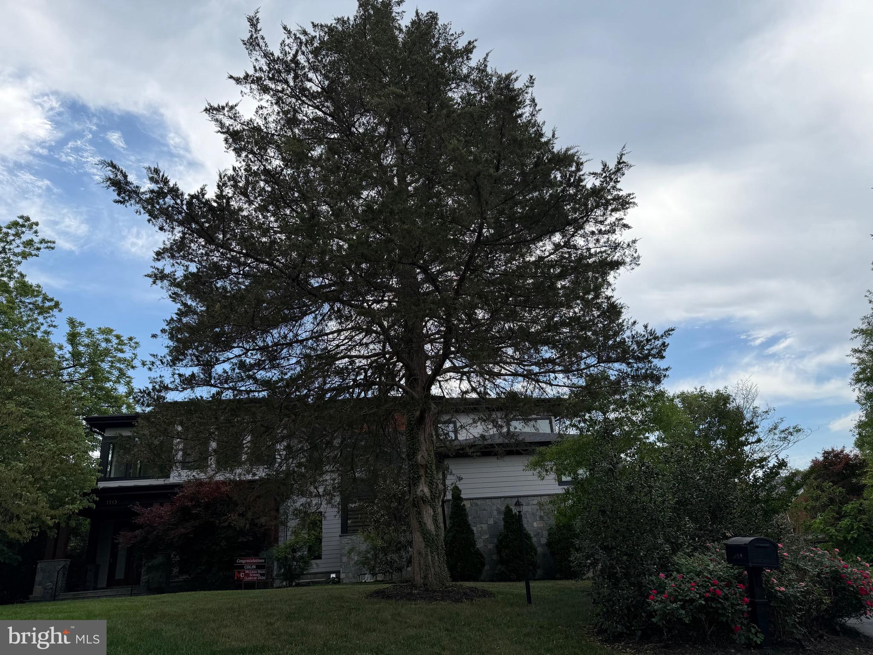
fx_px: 605
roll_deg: +4.5
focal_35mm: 24
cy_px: 328
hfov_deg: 71.6
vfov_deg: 56.8
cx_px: 436
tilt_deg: +22.5
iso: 80
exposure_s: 1/4673
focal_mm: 6.76
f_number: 1.78
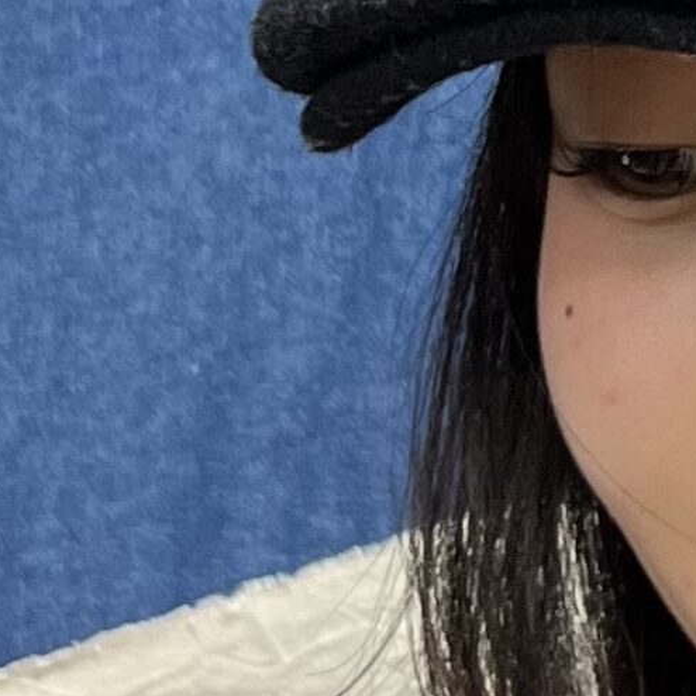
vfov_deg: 14.7
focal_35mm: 119
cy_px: 361
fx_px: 2707
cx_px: 1209
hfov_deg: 13.3
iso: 100
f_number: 1.5
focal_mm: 5.7
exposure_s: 1/50
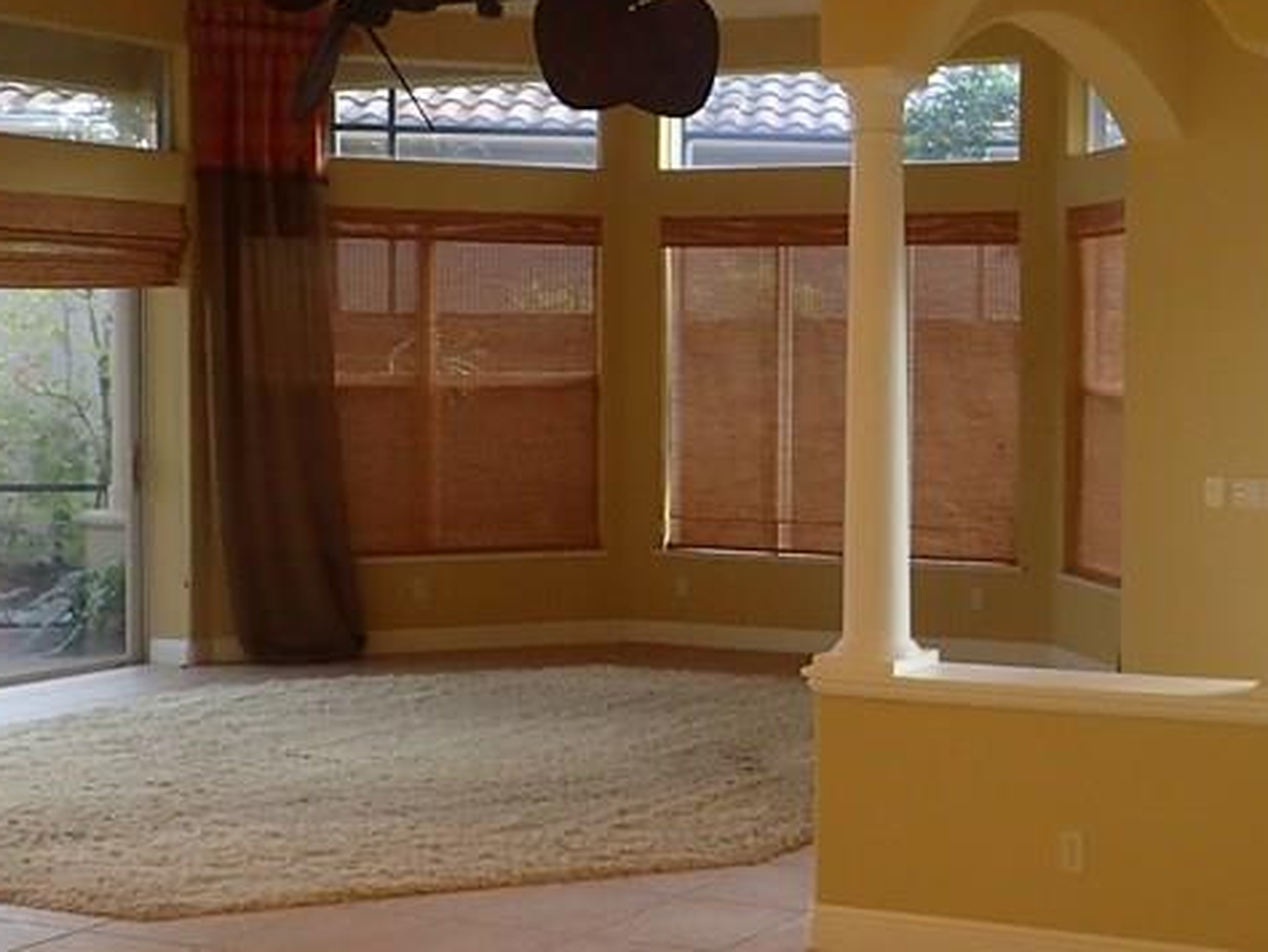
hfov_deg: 33.1
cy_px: 439
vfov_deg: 27.0
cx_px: 1206
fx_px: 1979
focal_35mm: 54
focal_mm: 4.5
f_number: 2.8
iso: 250
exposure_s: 1/30
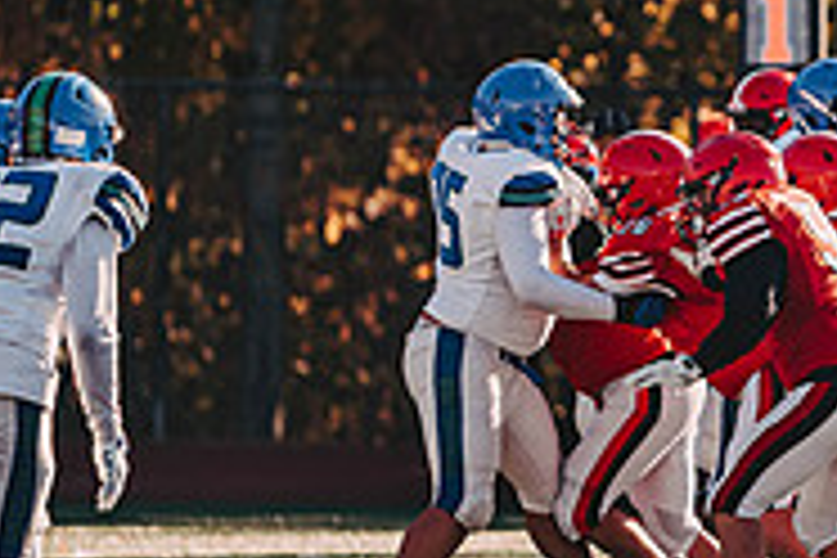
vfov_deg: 2.2
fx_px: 14530
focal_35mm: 625
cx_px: 990
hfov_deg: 3.3
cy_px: 245
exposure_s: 1/2000
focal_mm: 200
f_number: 3.2
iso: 250
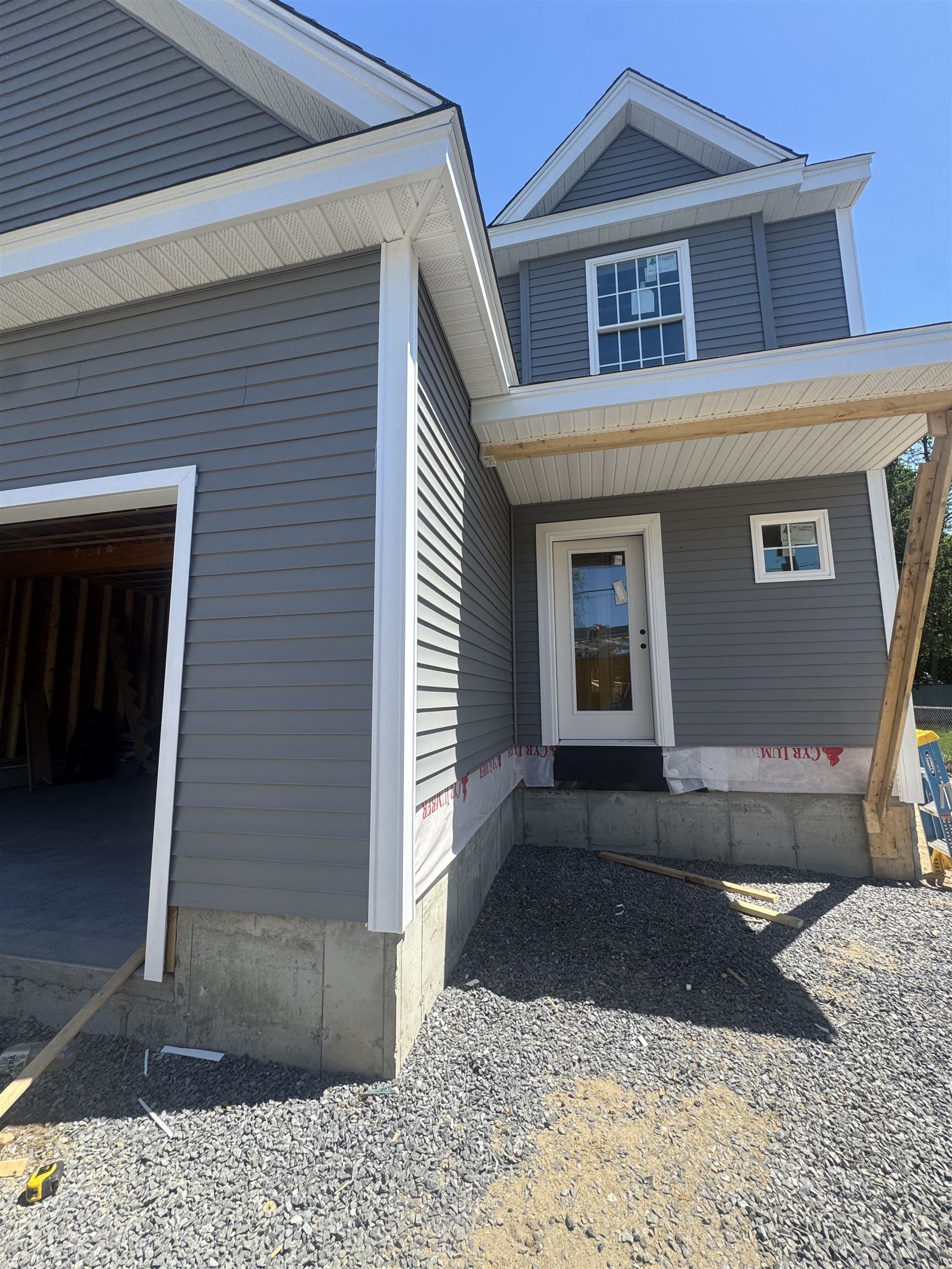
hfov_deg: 85.7
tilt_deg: +7.5
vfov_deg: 102.1
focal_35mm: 14
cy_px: 634
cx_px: 476
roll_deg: -0.2
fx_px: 513
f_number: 2.2
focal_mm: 2.22
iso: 50
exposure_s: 1/932
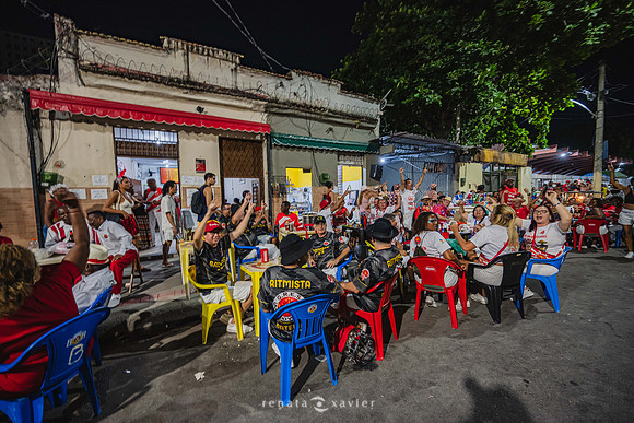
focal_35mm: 14
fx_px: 247
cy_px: 212
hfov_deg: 104.2
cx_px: 317
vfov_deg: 81.2
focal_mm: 14
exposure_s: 1/40
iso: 800
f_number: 4
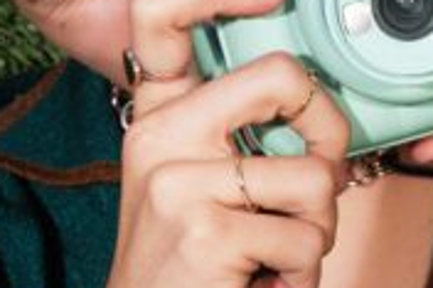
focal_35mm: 290
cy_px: -5
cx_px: 311
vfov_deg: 4.7
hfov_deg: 7.1
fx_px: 3485
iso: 800
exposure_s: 1/160
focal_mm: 55
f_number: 10
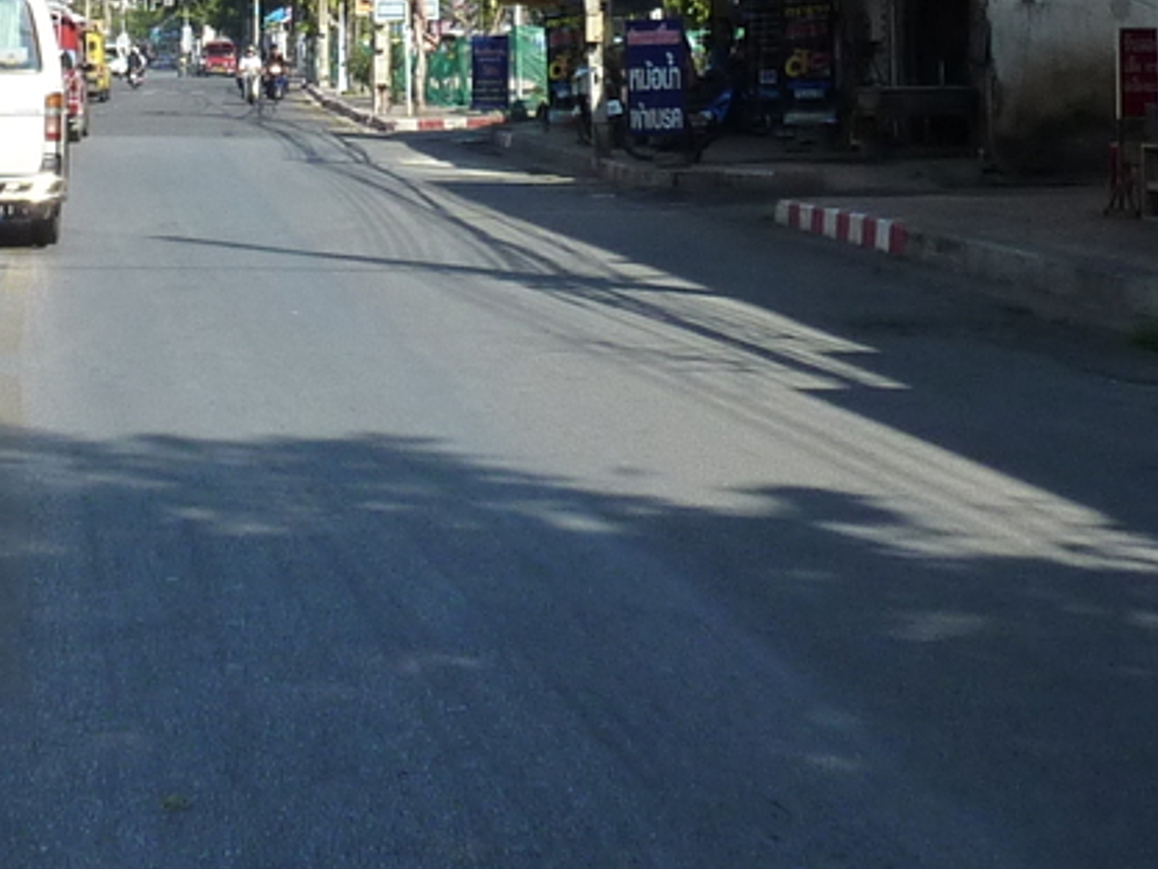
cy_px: -64
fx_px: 3212
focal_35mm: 96
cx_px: 125
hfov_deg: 20.1
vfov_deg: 15.1
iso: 125
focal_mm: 4.1
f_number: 4.5
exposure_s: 1/400
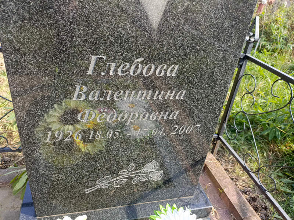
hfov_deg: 69.4
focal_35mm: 25
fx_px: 212
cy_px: 110
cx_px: 147
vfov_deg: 54.9
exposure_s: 1/205
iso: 110
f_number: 1.69
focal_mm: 4.76
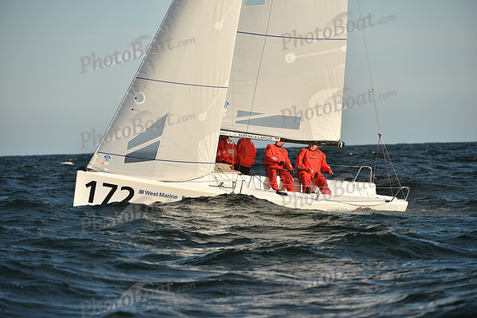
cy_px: 159
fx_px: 3578
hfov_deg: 7.6
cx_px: 238
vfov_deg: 5.1
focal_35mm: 270
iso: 320
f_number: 5.6
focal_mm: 270
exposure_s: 1/2500
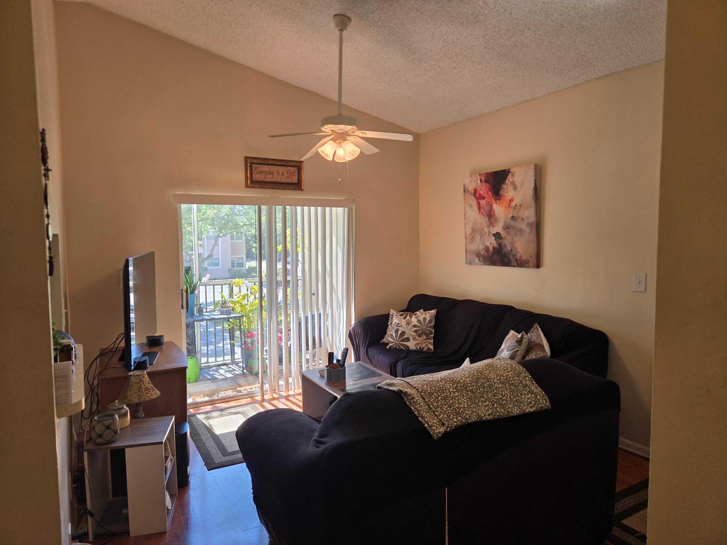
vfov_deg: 58.9
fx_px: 483
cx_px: 364
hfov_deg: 73.9
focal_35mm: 23
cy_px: 272
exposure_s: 1/120
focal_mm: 5.4
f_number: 1.8
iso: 64
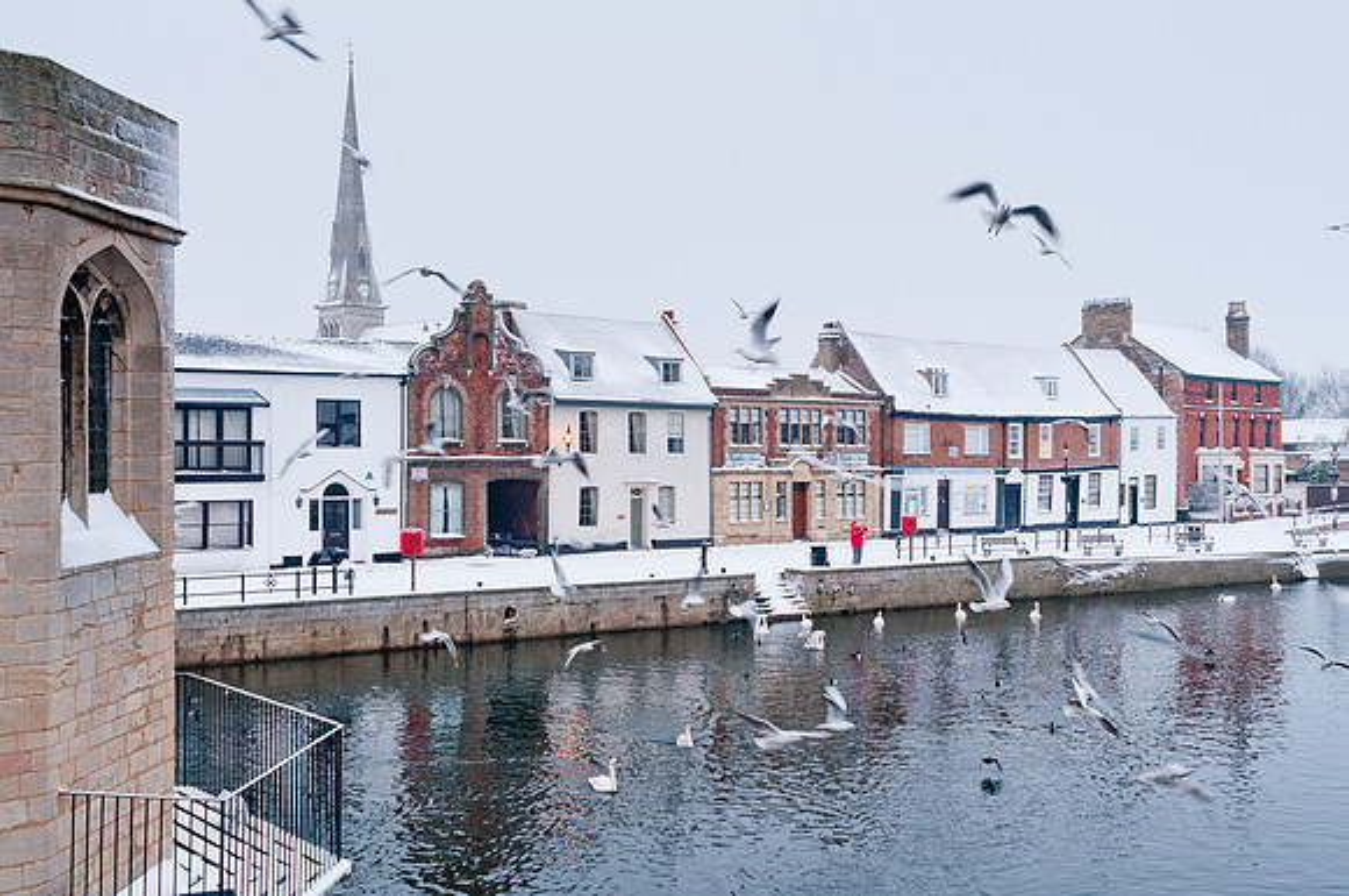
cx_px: 674
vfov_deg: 36.8
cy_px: 448
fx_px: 1347
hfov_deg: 53.2
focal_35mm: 36
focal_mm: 24
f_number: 9
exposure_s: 1/80
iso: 200
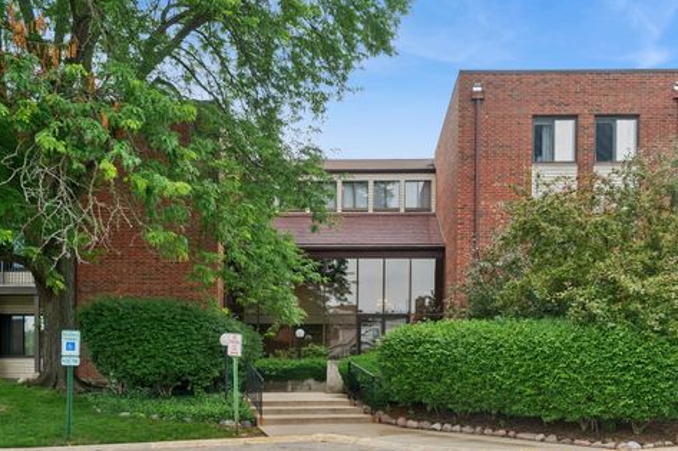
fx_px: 697
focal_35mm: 37
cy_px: 227
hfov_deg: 51.9
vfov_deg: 35.9
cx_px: 325
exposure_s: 1/200
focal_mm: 35
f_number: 8
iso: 400
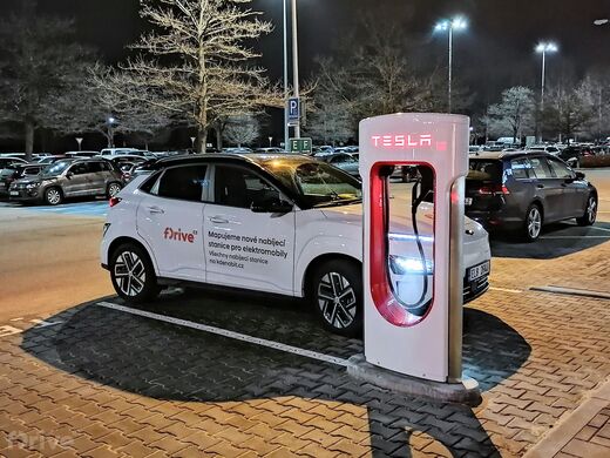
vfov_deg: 38.7
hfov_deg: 50.1
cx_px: 305
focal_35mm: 37
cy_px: 229
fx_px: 652
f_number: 1.8
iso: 1000
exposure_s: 4
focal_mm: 5.3
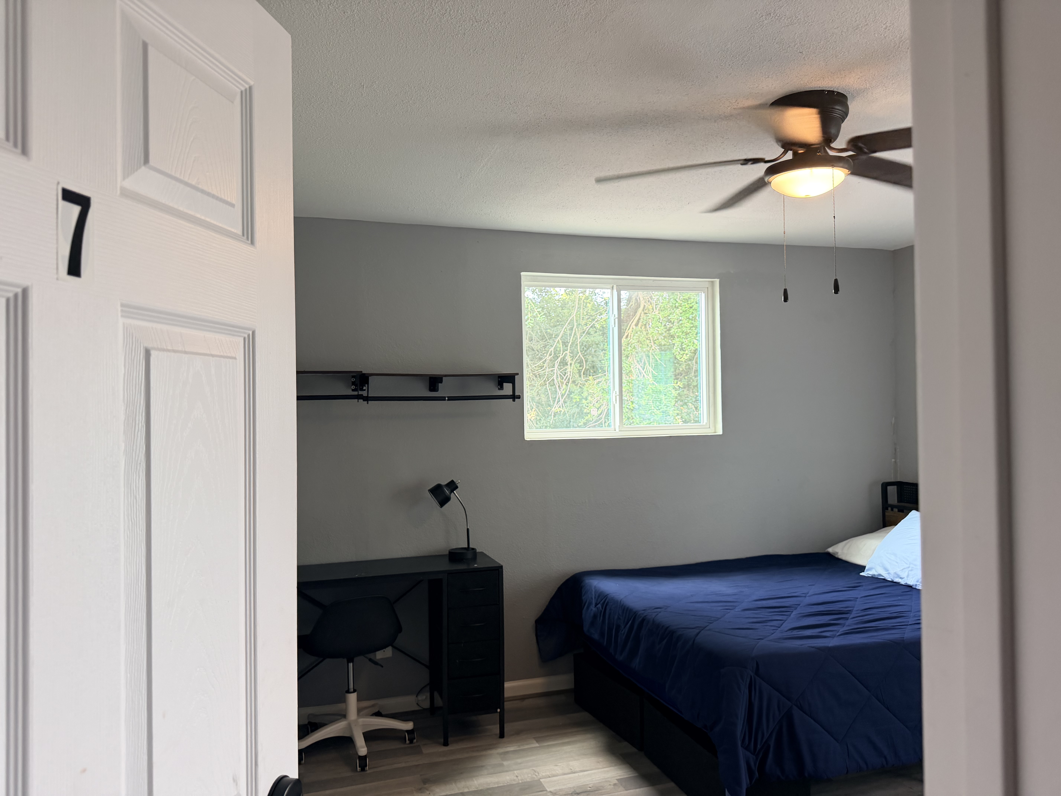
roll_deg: +1.1
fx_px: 736
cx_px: 530
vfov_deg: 56.8
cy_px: 398
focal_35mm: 24
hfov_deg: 71.6
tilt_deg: +2.0
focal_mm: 6.76
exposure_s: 1/78
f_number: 1.78
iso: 200
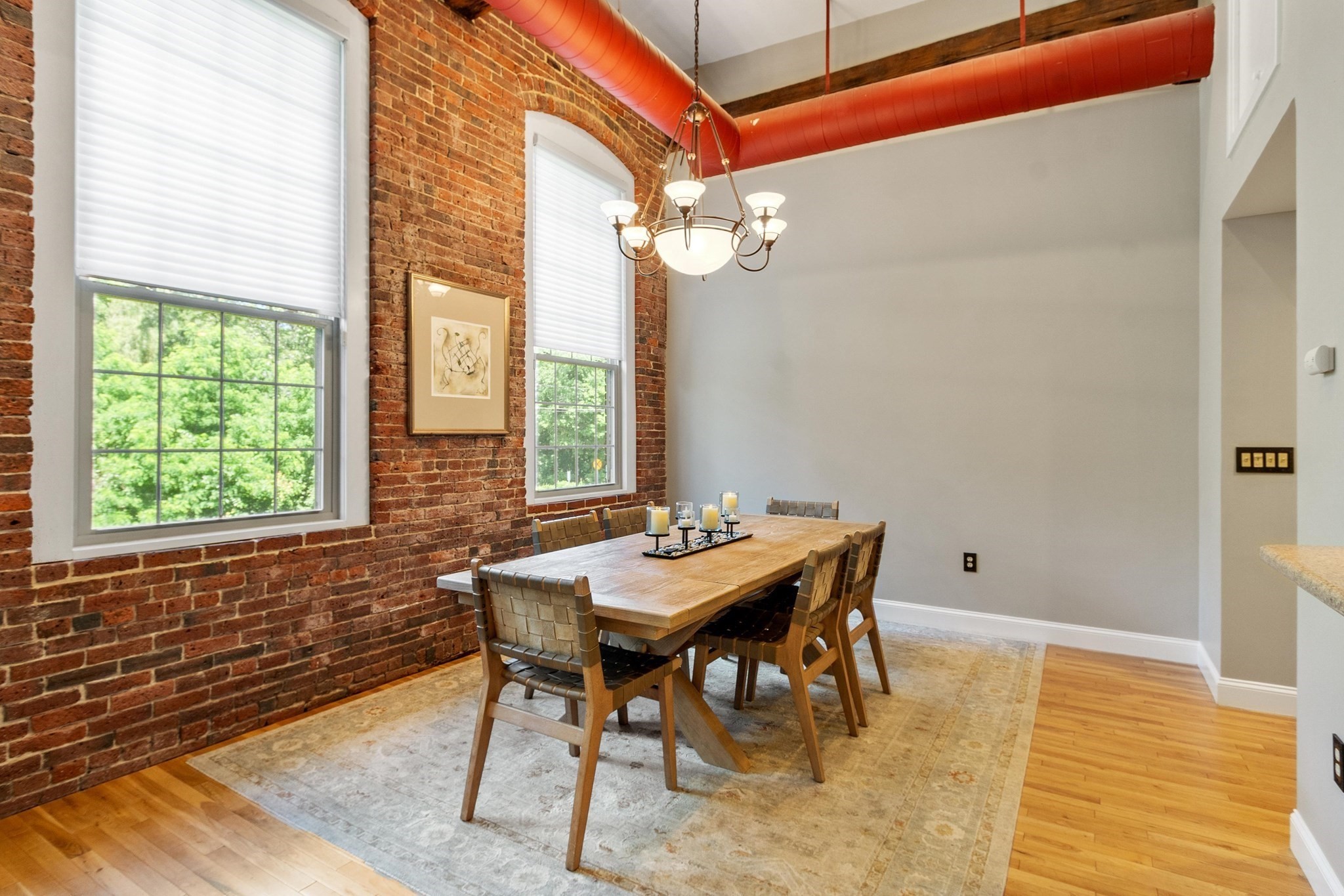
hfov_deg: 90.0
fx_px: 672
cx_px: 672
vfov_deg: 67.4
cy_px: 448
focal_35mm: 18
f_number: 8
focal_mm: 12
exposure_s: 1
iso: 320
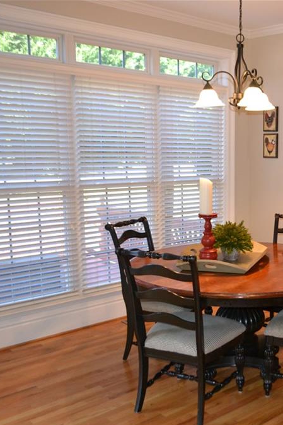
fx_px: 484
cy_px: 214
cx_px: 278
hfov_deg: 30.5
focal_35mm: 41
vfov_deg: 47.4
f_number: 3.5
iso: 1250
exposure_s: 1/60
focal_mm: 18
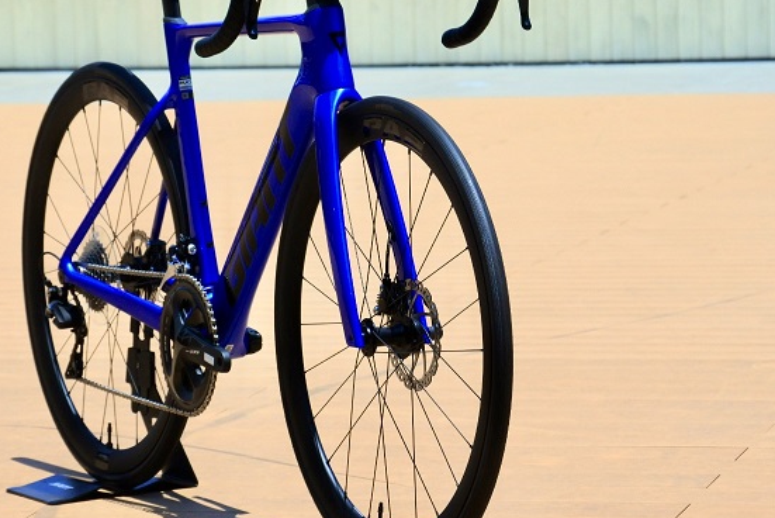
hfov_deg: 9.5
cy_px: 214
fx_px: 4674
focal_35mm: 217
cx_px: 266
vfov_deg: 6.3
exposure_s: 1/1600
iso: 160
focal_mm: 55.1
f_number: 5
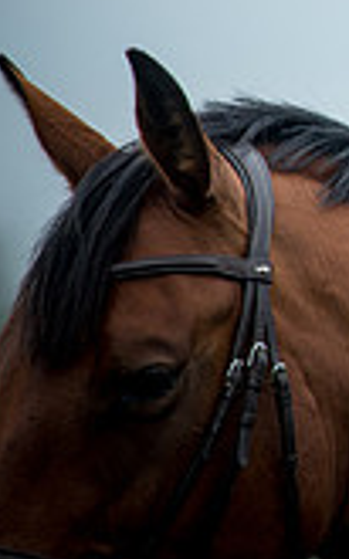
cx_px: 969
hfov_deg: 0.8
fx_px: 24599
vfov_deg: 1.3
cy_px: 22
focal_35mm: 1615
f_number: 4
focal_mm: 300
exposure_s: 1/1000
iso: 180
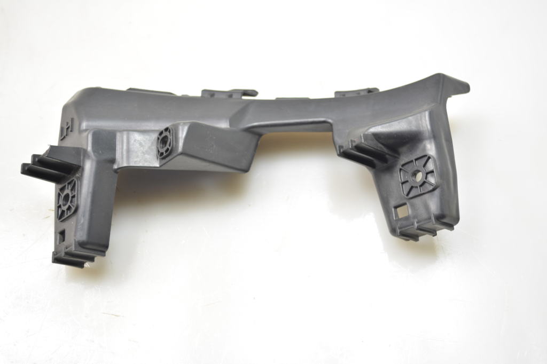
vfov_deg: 29.8
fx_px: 683
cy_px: 182
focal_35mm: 45
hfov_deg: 43.6
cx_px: 274
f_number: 4.5
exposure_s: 1/20
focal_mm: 30
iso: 100
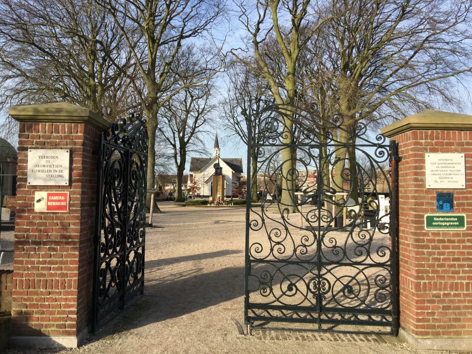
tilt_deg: +3.8
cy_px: 177
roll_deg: -0.2
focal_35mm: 29
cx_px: 236
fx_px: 395
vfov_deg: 48.2
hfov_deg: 61.7
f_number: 2.2
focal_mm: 4.15
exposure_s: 1/845
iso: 25
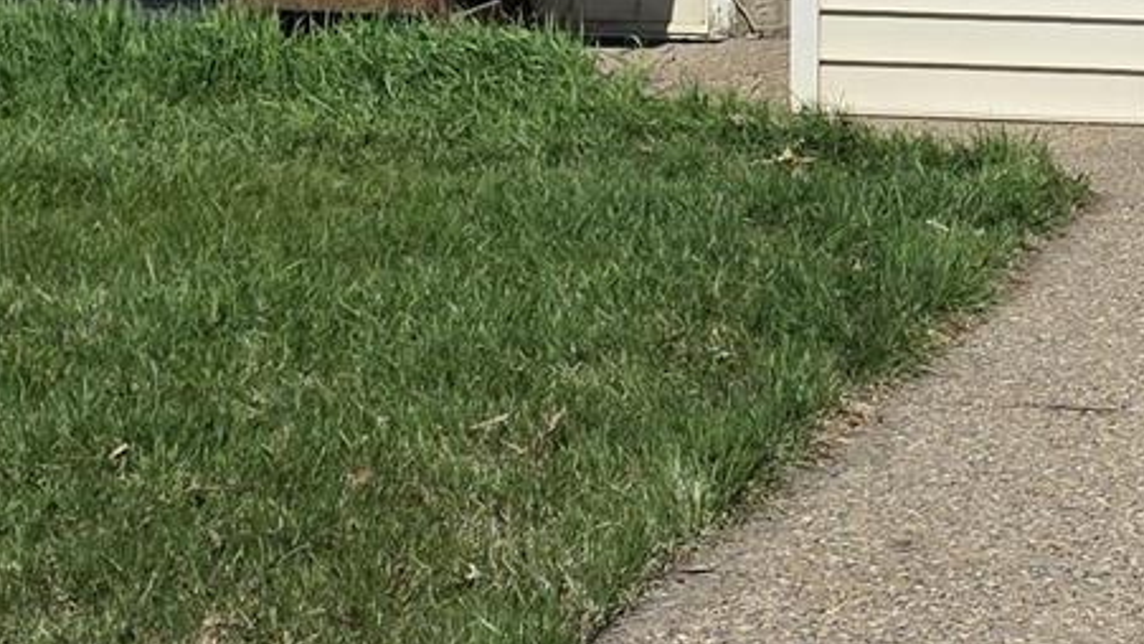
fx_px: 3884
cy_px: -385
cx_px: 1070
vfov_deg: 9.2
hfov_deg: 16.5
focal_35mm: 128
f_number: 1.7
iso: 64
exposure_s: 1/7944
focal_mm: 6.3
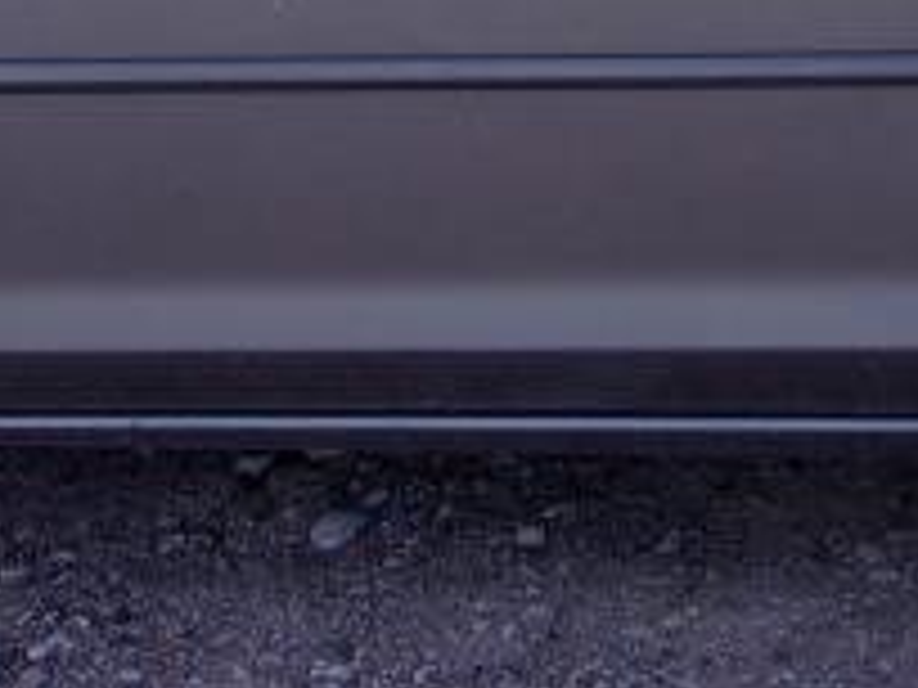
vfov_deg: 12.7
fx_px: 2811
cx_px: 994
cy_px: -540
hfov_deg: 17.9
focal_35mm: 106
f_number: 3
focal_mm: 4.9
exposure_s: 1/400
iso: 80
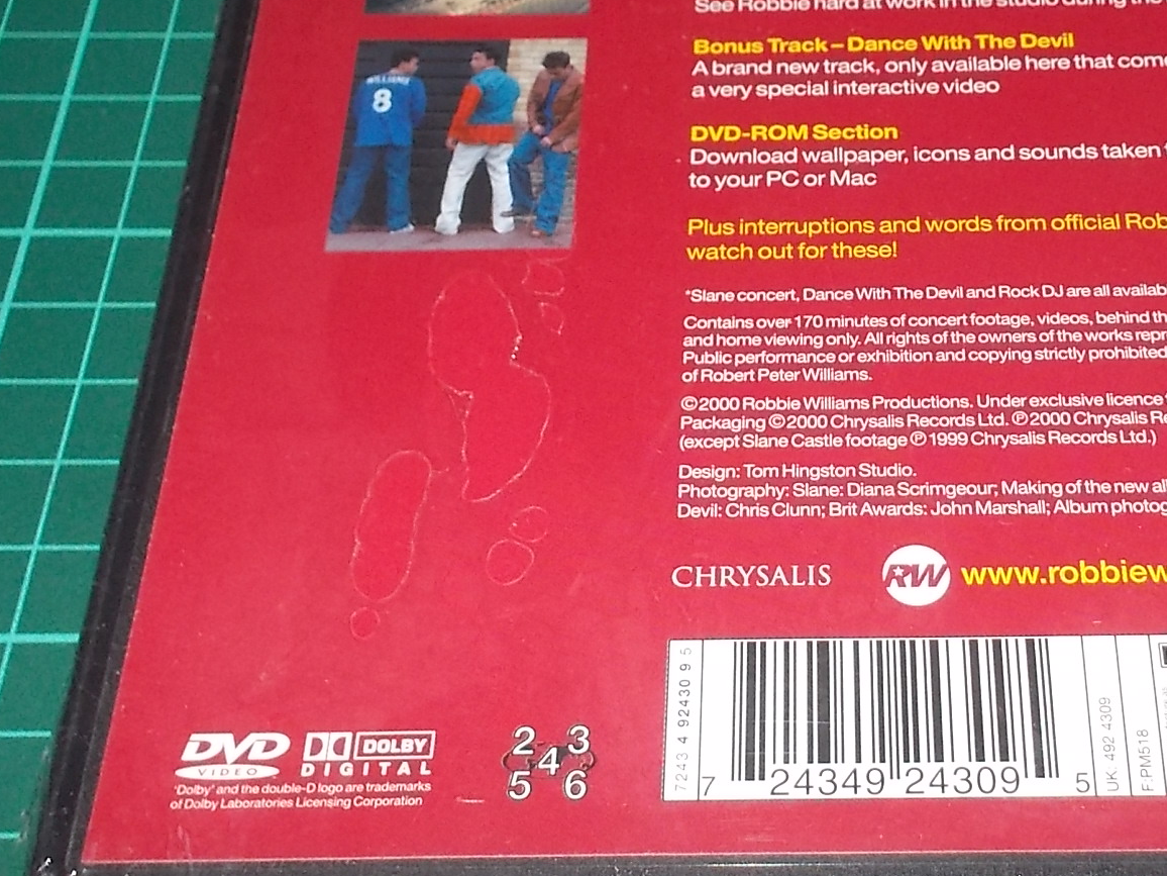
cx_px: 817
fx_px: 1922
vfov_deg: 25.5
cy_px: 288
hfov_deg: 33.4
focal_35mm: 57
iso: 200
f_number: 3.3
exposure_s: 1/30
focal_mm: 4.1
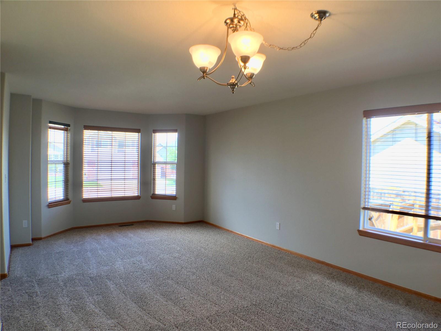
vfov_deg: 48.2
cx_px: 220
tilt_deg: -2.9
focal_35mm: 29
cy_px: 166
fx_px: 369
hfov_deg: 61.7
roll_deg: -1.1
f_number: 2.2
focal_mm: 4.15
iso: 25
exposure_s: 1/30
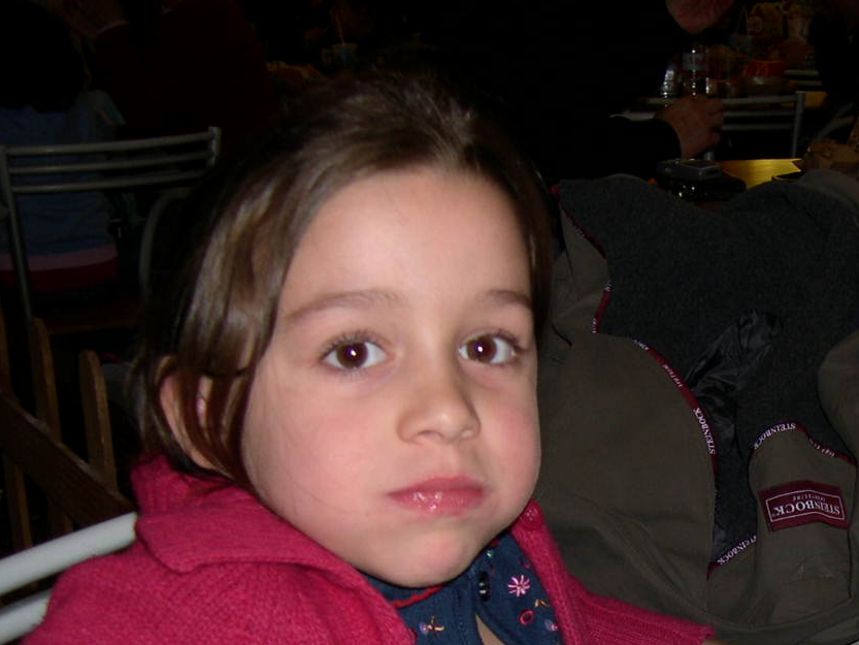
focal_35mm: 73
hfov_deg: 25.8
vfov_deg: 19.7
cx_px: 772
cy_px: 614
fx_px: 1812
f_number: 2.8
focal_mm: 8
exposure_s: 1/60
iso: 100
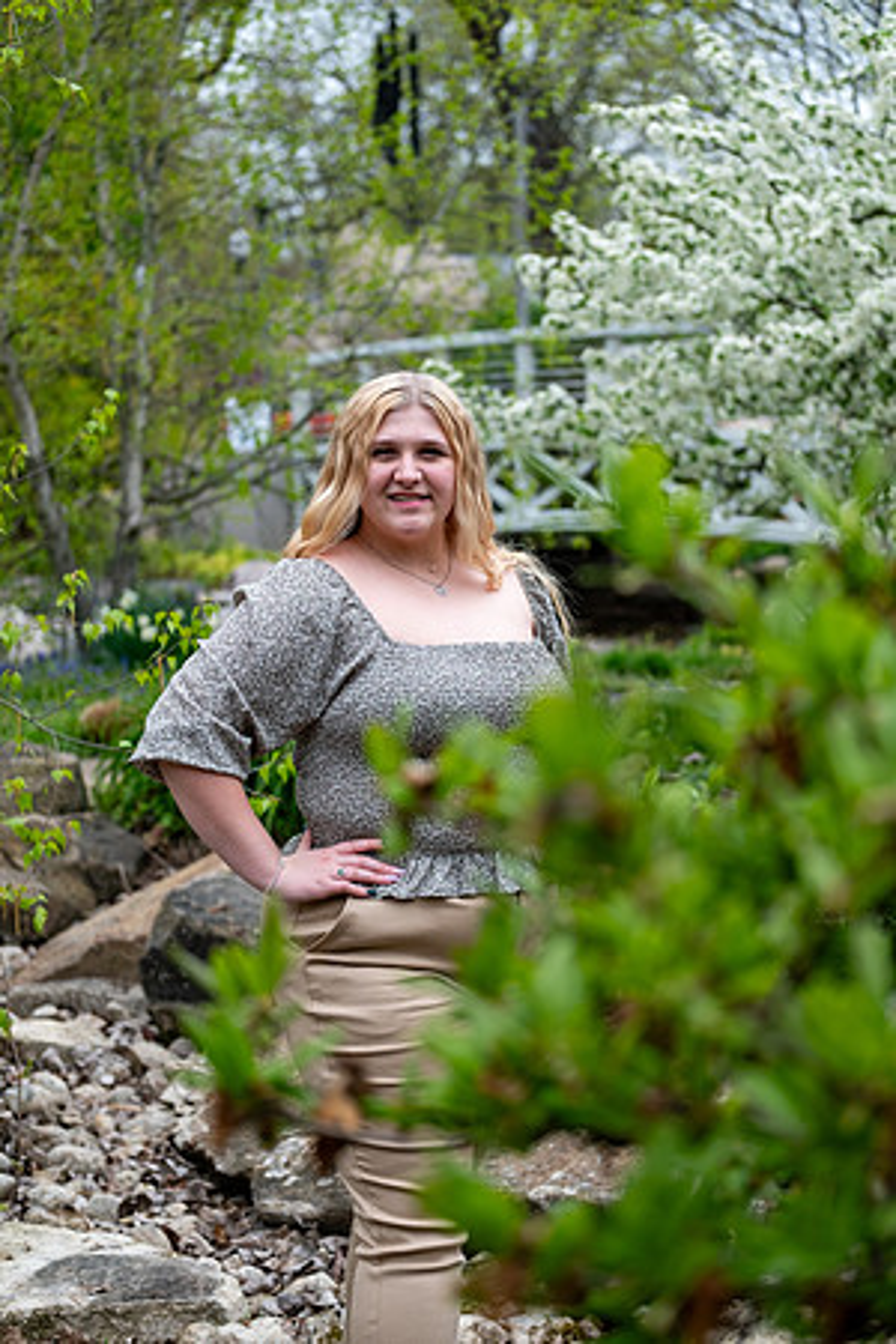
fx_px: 2800
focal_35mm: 75
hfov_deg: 18.2
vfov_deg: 27.0
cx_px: 448
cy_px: 672
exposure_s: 1/500
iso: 250
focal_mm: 50
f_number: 2.8
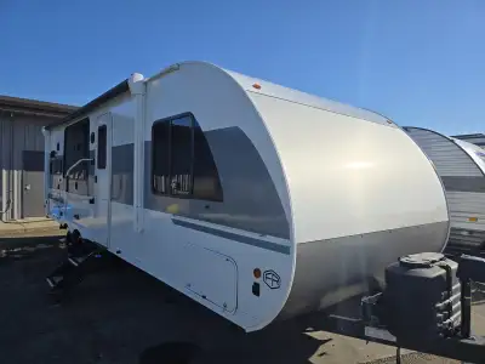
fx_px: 322
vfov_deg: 58.9
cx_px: 242
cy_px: 182
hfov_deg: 73.9
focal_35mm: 23
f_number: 1.8
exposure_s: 1/4043
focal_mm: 5.4
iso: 25
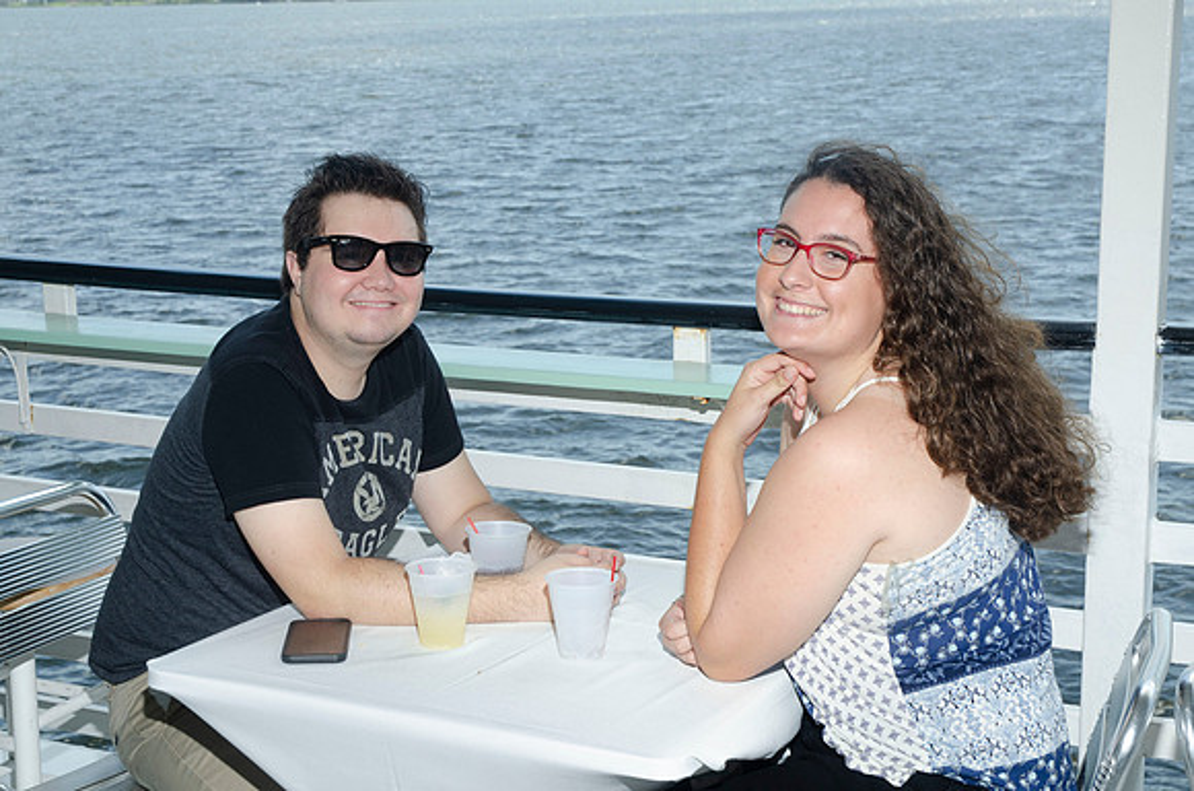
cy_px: 396
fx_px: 1886
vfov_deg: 23.7
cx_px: 597
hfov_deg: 35.1
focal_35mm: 57
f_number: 8
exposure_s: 1/250
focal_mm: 38
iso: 200
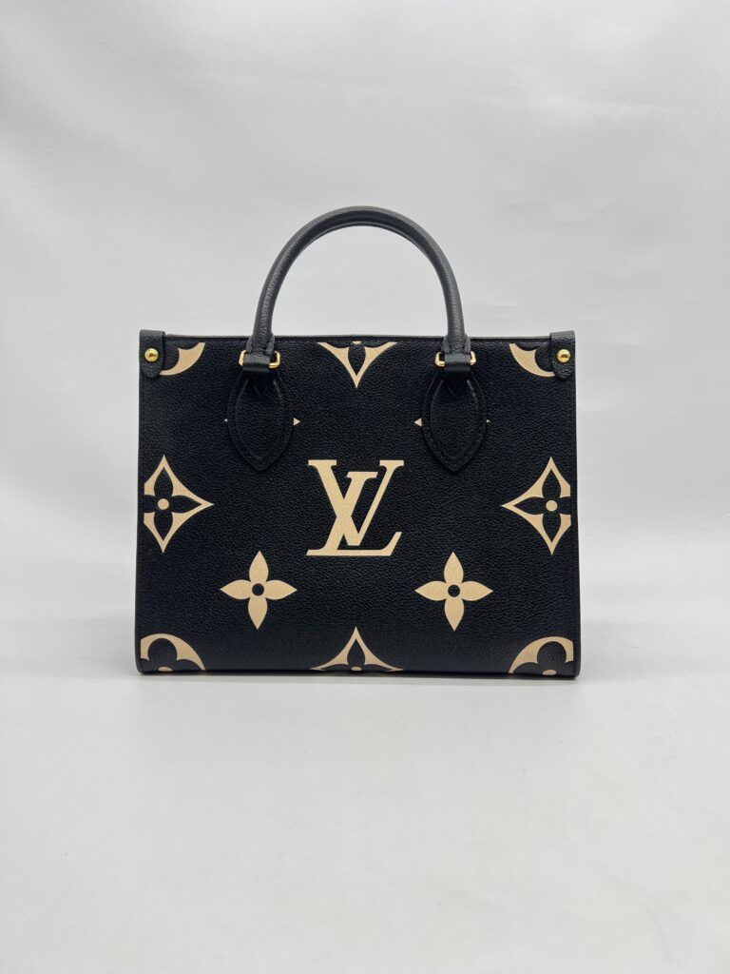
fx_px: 731
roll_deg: +0.1
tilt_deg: -9.1
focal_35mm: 26
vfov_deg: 67.3
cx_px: 365
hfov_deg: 53.1
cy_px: 487
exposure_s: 1/100
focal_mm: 5.7
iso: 40
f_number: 1.5
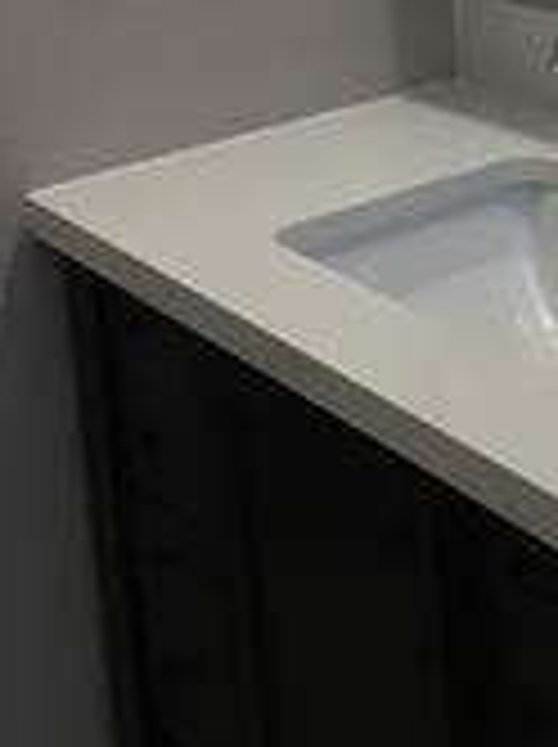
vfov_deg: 22.1
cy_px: -72
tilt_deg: -11.9
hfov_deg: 16.9
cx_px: 646
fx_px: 1810
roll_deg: +4.2
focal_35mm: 84
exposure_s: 1/30
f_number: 2.2
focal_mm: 4.15
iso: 64
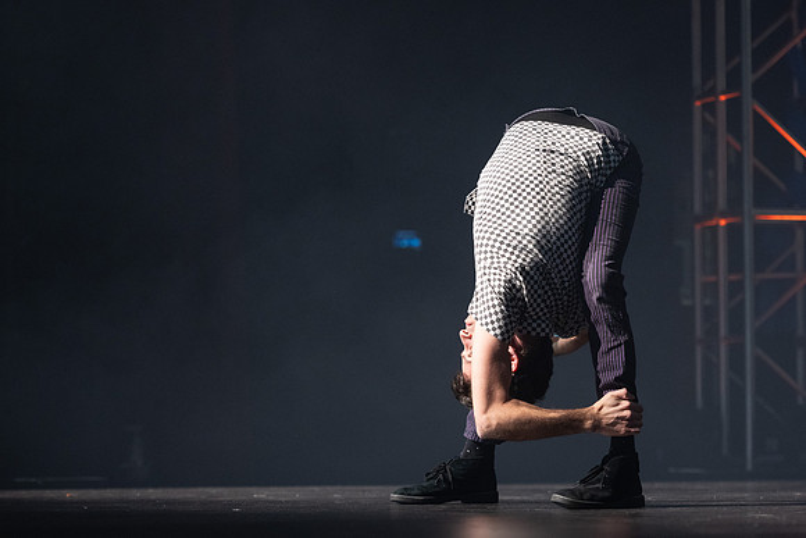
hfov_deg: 13.6
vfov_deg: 9.1
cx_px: 499
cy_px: 288
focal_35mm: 151
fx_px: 3386
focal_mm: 112
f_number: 2.8
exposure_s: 1/400
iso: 800
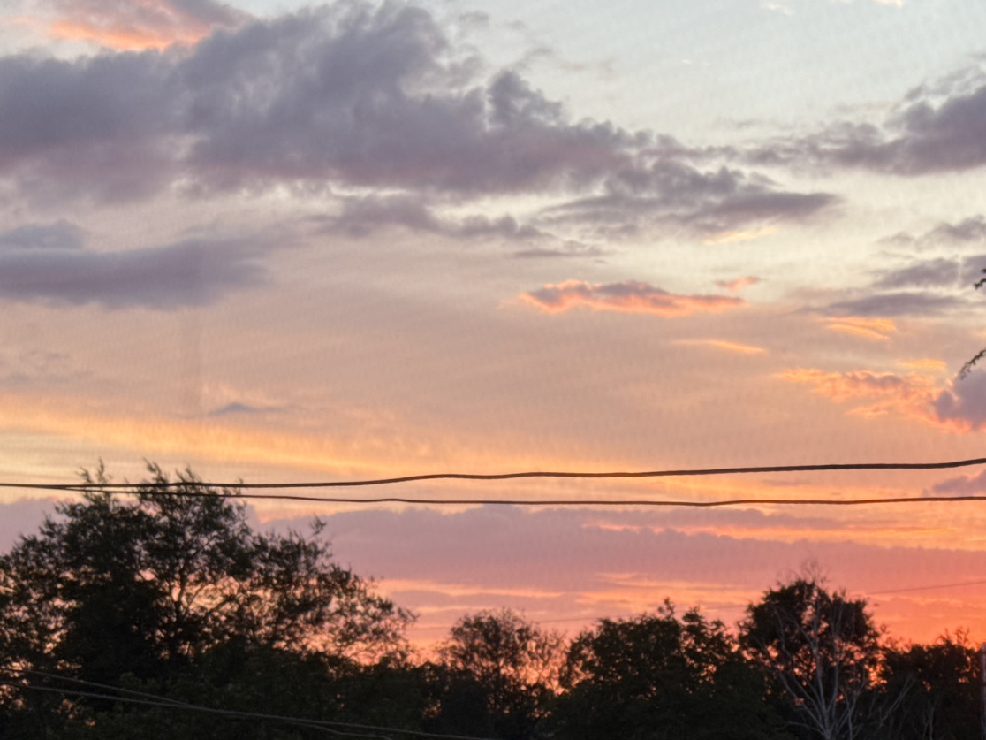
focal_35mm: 86
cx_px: 581
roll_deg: +0.7
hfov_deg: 22.7
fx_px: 2450
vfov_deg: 17.1
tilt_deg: +4.1
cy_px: 553
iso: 64
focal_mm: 6.76
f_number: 1.78
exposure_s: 1/368
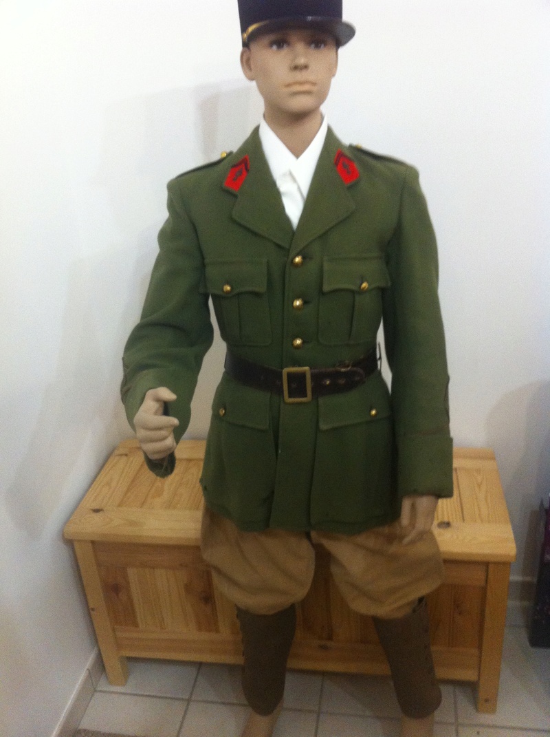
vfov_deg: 52.7
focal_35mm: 35
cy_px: 368
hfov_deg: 40.6
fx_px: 743
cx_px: 275
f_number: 2.8
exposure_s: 1/17
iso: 250
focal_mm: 3.85
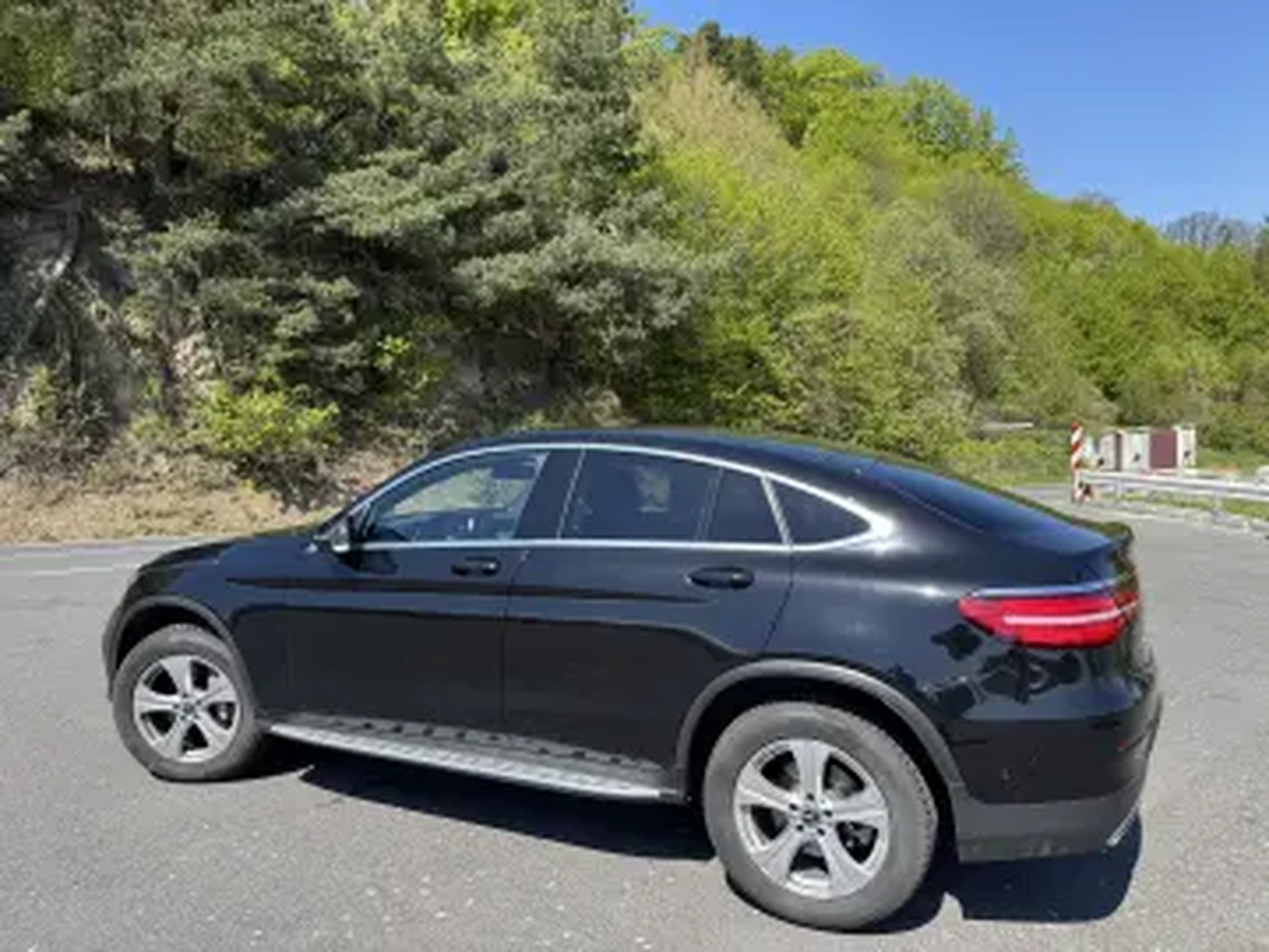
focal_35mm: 24
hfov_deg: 71.6
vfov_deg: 56.8
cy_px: 476
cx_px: 634
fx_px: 880
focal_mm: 6.76
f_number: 1.78
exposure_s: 1/1818
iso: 80
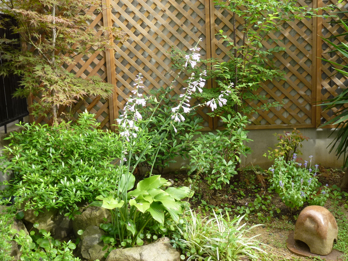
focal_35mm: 41
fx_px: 412
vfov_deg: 35.1
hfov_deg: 45.8
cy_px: 130
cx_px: 174
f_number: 3.9
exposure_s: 1/80
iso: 160
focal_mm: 7.4
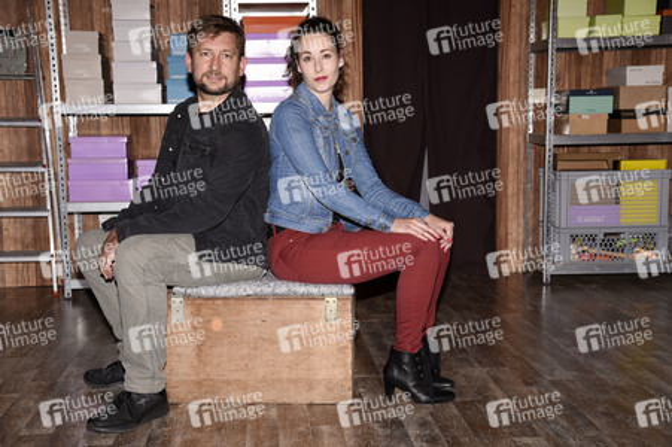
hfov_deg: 38.2
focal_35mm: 52
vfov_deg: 26.0
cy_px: 224
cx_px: 336
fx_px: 970
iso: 250
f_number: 6.3
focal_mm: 52
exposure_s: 1/125
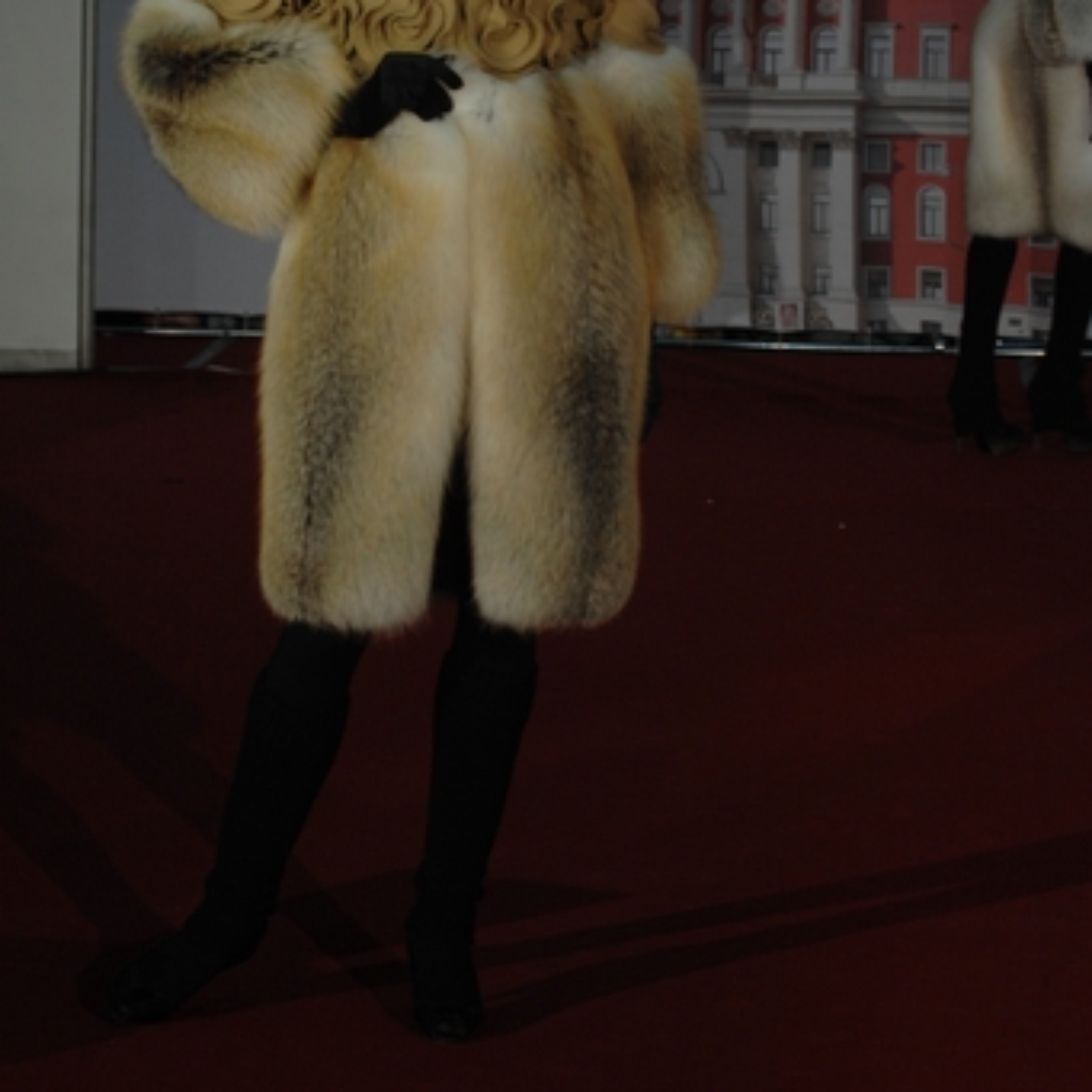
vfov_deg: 12.0
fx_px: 5198
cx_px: 543
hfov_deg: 12.0
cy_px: 311
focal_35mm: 146
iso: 400
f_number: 7.1
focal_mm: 75
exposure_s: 1/160
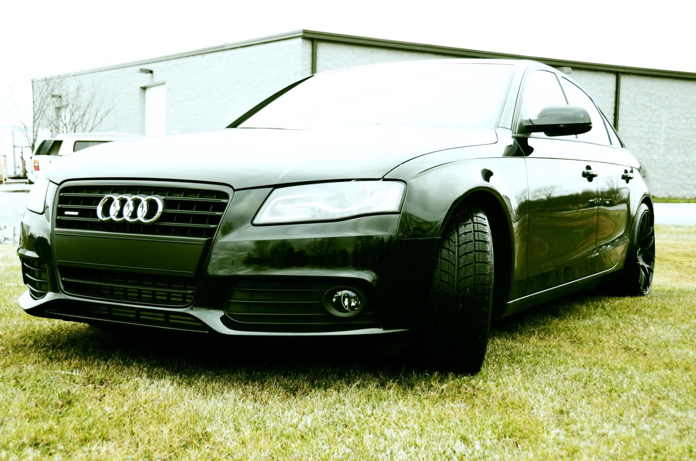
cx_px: 348
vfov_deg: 28.8
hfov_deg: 42.4
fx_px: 897
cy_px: 230
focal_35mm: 46
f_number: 4
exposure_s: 1/20
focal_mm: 31
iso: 100
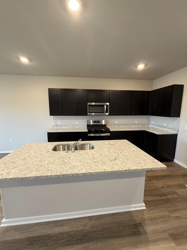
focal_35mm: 14
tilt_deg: -9.2
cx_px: 94
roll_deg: +0.4
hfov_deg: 85.7
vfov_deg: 102.1
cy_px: 125
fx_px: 101
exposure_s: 1/60
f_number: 2.2
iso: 250
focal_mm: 2.22
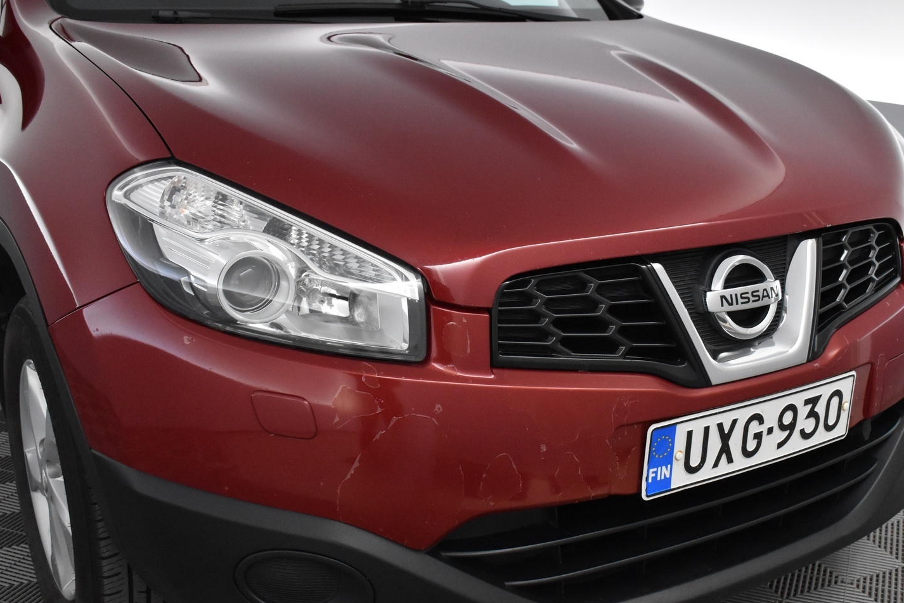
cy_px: 330
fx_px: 1069
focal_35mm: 43
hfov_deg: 45.8
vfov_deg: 31.5
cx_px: 500
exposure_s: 1/125
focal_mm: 25
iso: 3200
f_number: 5.6
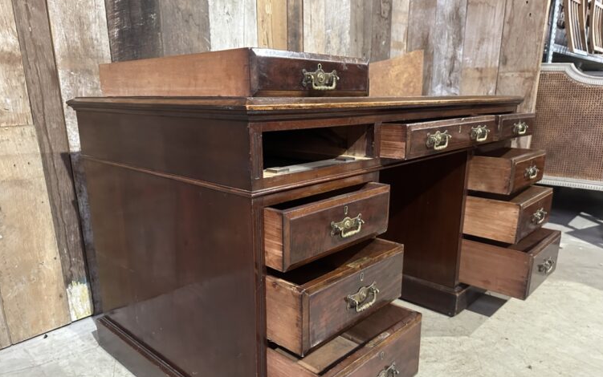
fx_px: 427
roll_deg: +1.0
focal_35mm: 26
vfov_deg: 47.5
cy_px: 218
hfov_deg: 70.4
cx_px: 305
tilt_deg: -16.1
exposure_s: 1/46
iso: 1000
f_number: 1.78
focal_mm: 6.86
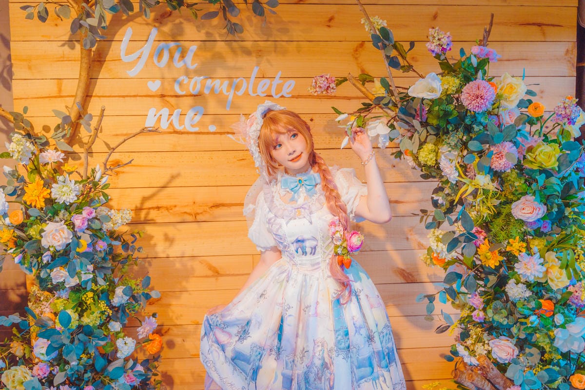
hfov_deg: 54.4
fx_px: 569
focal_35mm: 35
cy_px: 195
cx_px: 292
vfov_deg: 37.9
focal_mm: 35
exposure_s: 1/500
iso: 1000
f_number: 2.8
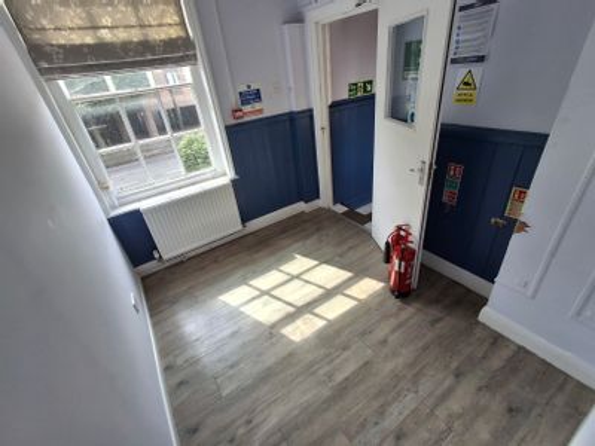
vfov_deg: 78.1
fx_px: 275
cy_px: 223
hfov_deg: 94.5
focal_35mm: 16
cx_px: 298
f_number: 2.2
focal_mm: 1.64
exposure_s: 1/120
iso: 40
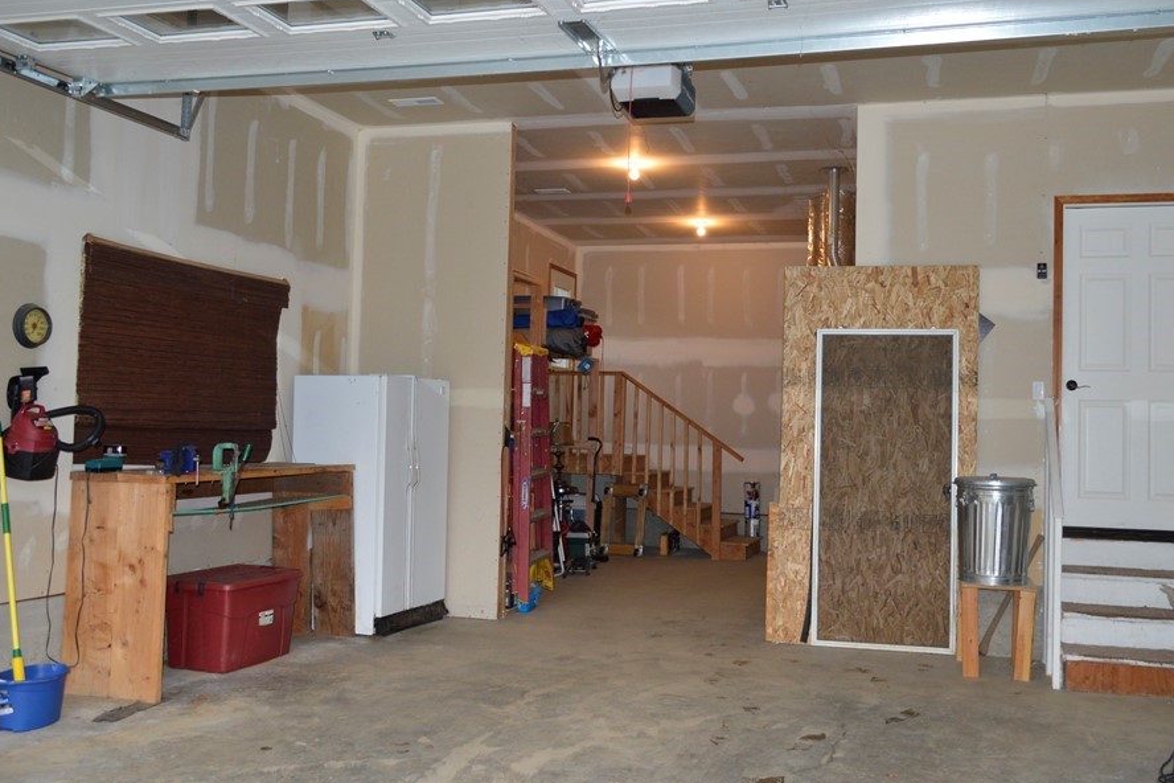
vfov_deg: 40.0
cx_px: 623
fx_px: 1076
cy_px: 388
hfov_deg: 57.2
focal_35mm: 33
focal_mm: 18
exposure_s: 1/60
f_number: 3.5
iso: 560
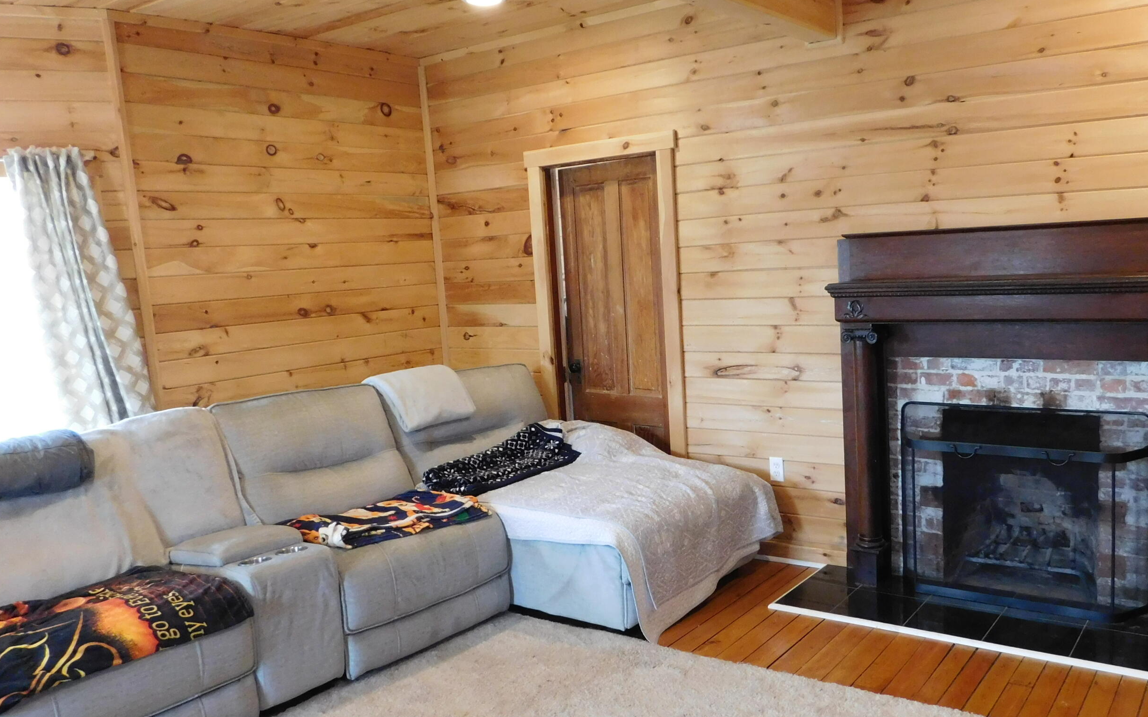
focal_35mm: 30
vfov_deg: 41.8
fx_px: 939
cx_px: 663
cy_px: 379
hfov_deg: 62.6
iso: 320
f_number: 3
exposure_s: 1/30
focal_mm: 4
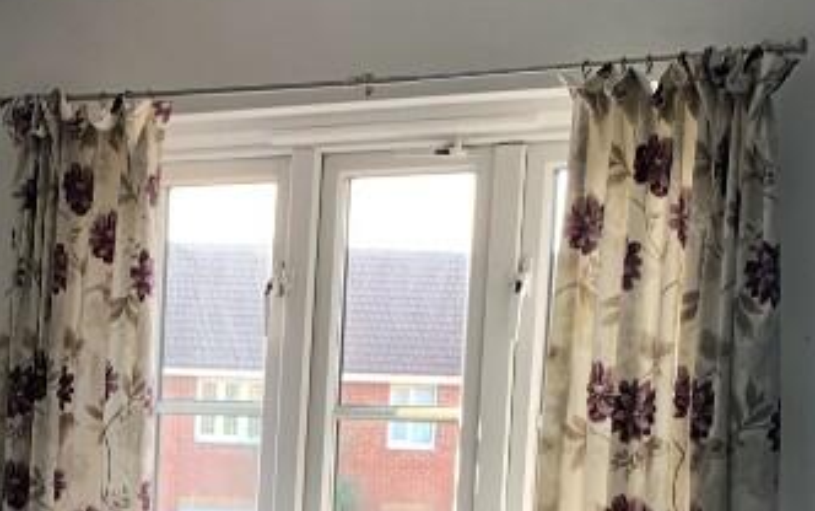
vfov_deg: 14.9
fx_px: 1889
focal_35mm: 85
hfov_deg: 23.3
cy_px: 592
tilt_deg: -3.9
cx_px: -2
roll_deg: -2.6
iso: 80
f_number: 1.8
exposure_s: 1/100
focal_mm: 4.25
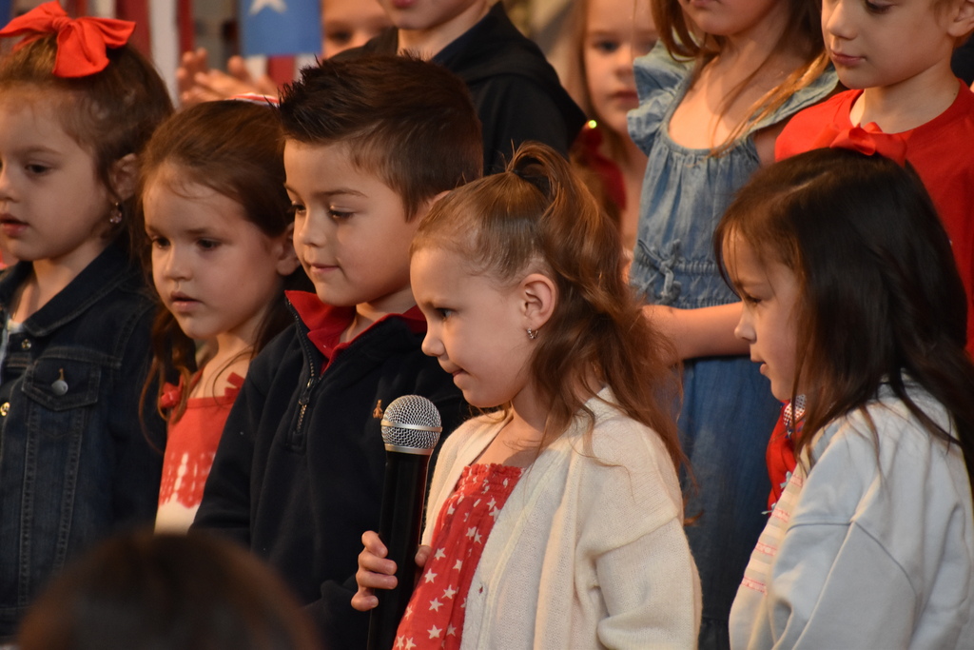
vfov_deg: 3.1
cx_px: 487
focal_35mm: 450
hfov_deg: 4.6
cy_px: 325
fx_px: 12176
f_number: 6.3
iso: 1600
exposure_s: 1/125
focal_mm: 300
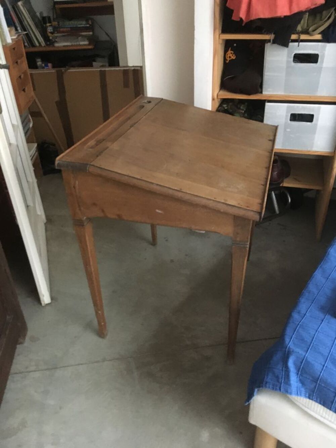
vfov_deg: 61.7
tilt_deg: -32.5
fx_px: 375
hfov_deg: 48.2
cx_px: 168
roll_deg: +3.6
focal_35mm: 29
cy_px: 224
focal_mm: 4.15
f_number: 2.2
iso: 500
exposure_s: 1/17
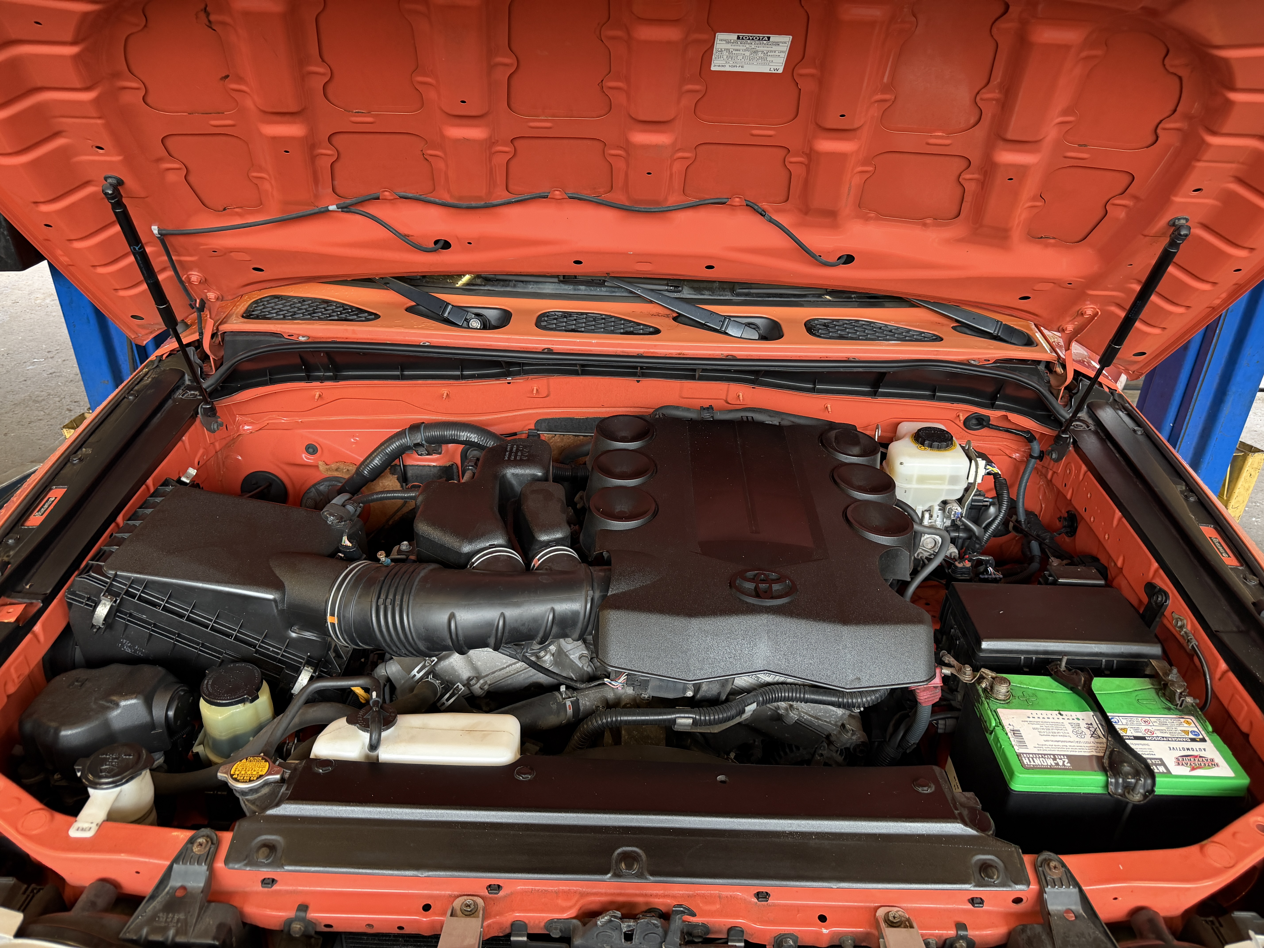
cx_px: 632
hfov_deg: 71.6
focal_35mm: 24
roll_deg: -0.8
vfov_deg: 56.8
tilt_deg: -29.5
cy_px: 474
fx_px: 876
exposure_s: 1/60
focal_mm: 6.76
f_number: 1.78
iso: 200
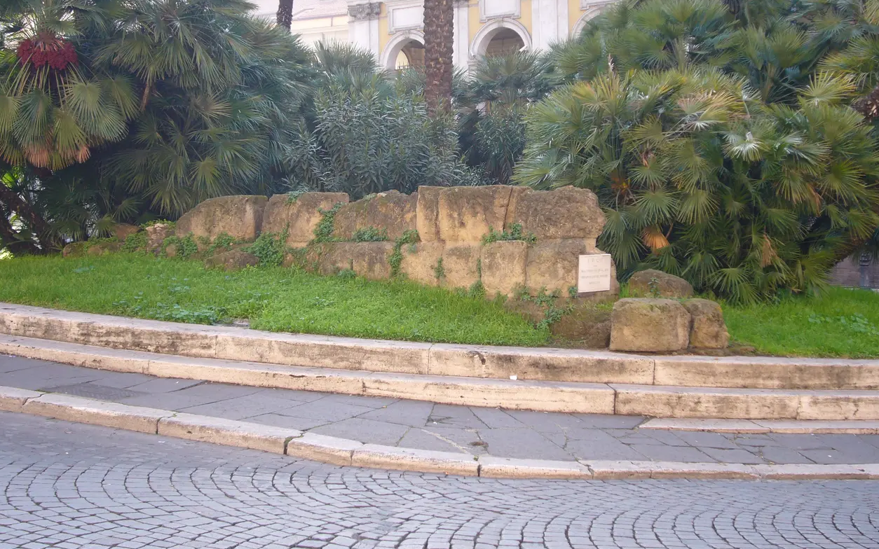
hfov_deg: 38.2
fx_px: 1270
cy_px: 228
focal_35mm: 53
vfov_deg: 24.4
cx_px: 443
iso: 80
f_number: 3.6
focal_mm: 8.1
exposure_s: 1/80
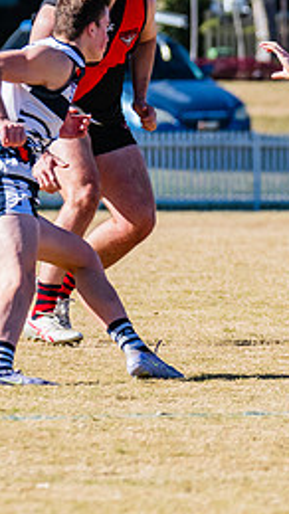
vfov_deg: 2.8
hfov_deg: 1.6
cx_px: 342
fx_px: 10667
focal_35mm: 782
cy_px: 90
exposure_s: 1/1600
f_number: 8
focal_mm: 250
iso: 640
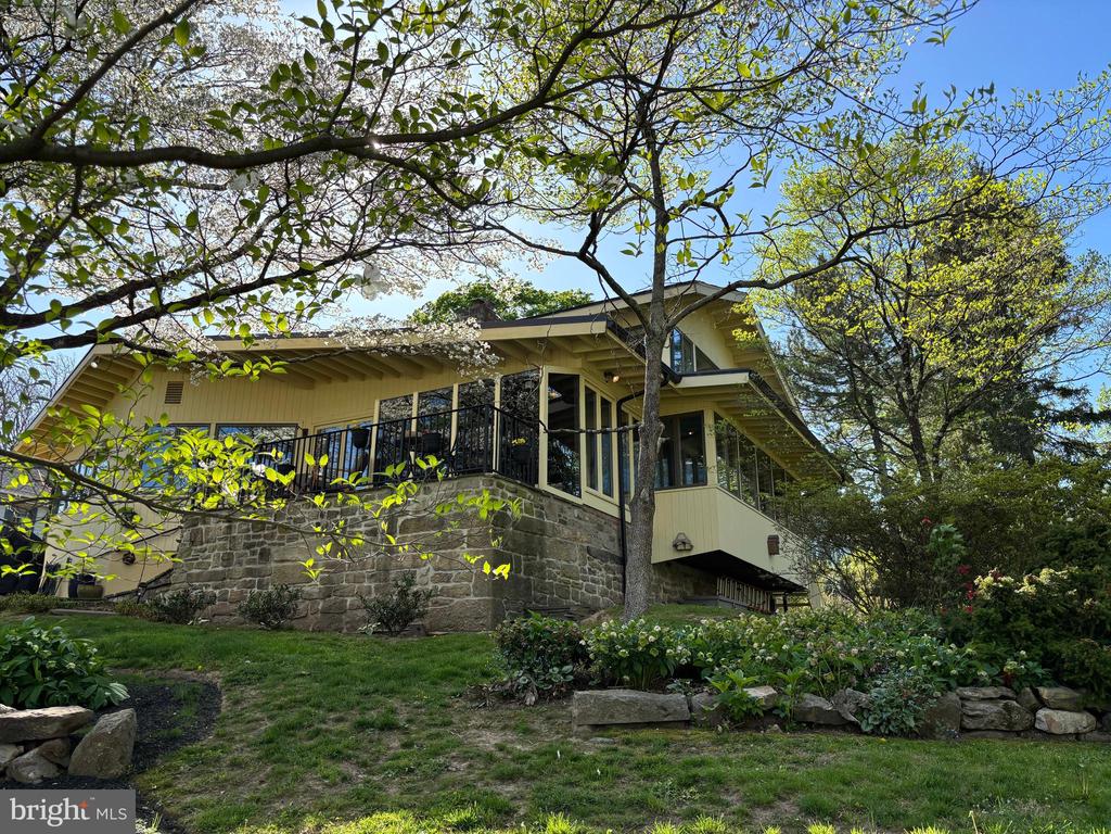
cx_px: 556
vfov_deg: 53.1
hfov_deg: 67.3
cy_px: 417
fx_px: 834
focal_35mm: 26
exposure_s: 1/1233
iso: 50
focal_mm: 5.96
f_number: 1.6
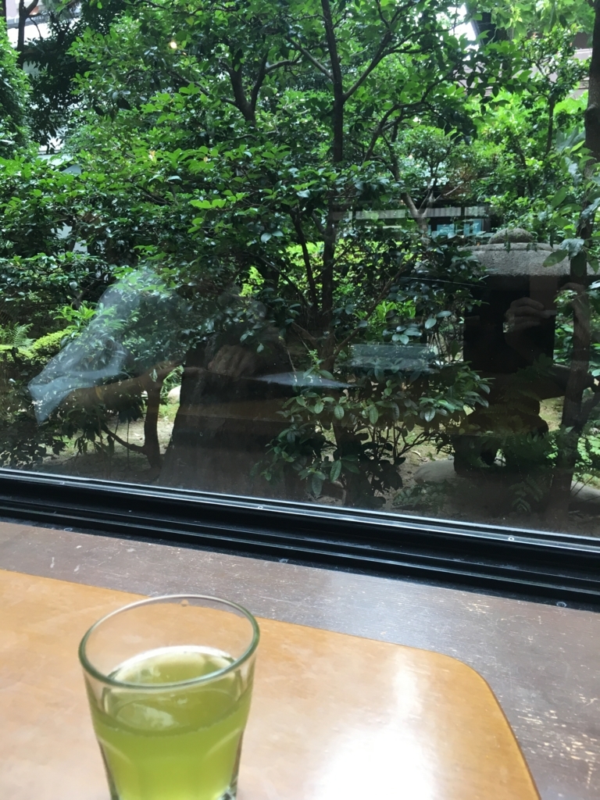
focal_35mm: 29
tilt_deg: -13.9
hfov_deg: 48.2
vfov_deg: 61.7
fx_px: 670
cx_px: 300
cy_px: 400
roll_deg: +0.9
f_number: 2.2
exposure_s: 1/30
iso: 32
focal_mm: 4.15
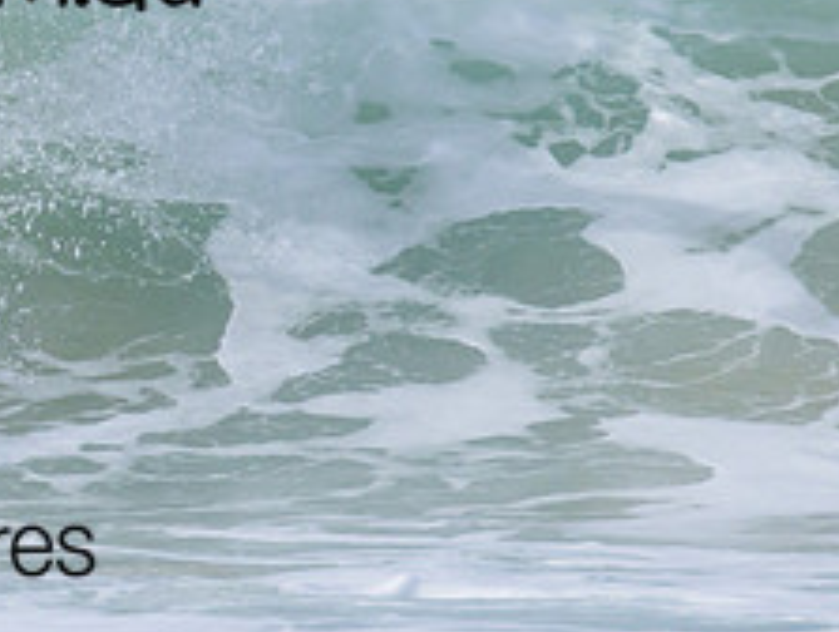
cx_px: -342
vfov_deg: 0.5
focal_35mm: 2740
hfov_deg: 0.7
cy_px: -118
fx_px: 66518
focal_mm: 800
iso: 900
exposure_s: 1/2000
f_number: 11
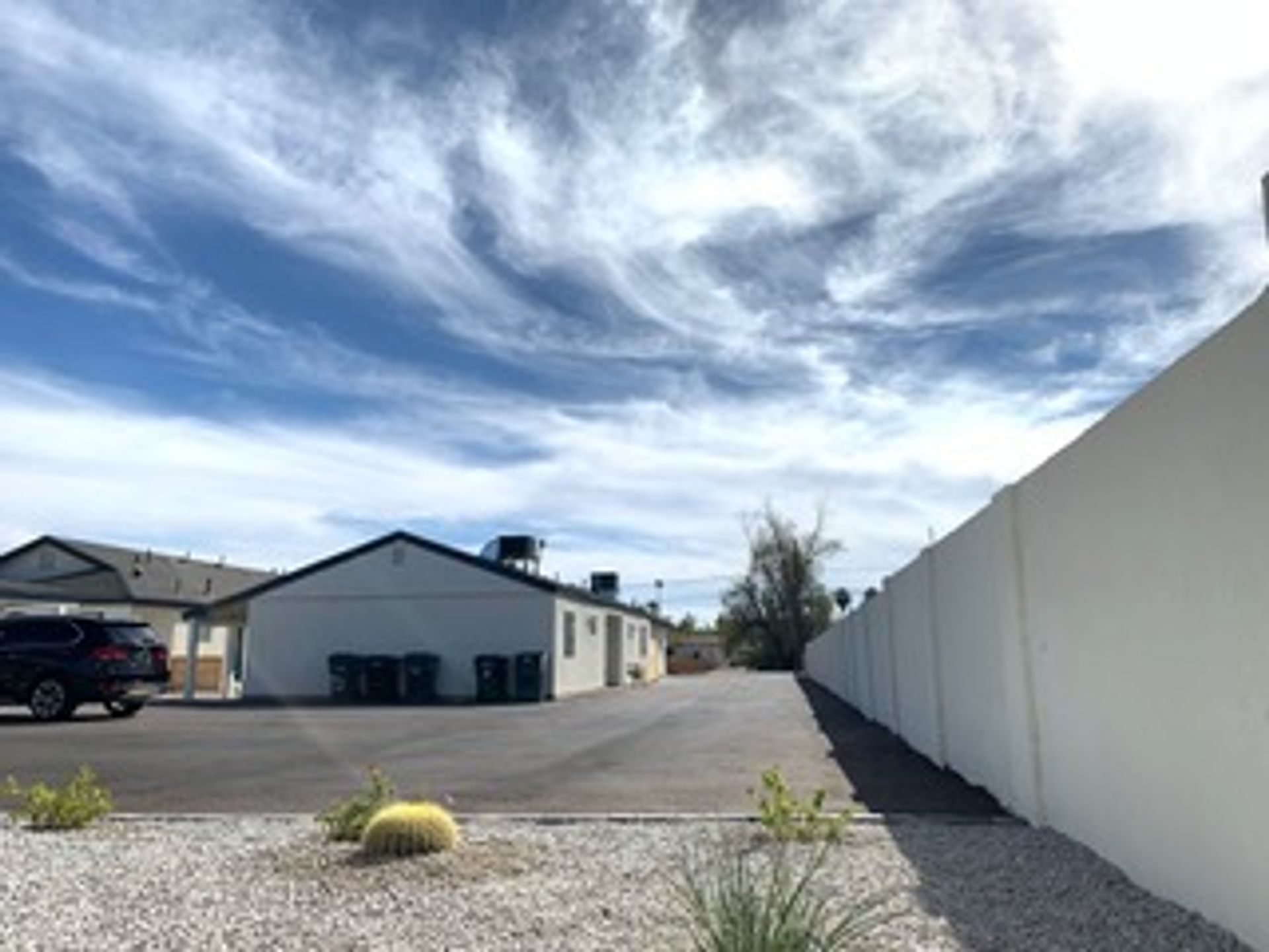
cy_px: 476
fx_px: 953
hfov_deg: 67.3
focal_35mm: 26
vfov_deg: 53.1
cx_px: 634
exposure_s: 1/2160
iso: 25
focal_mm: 4.25
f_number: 1.8
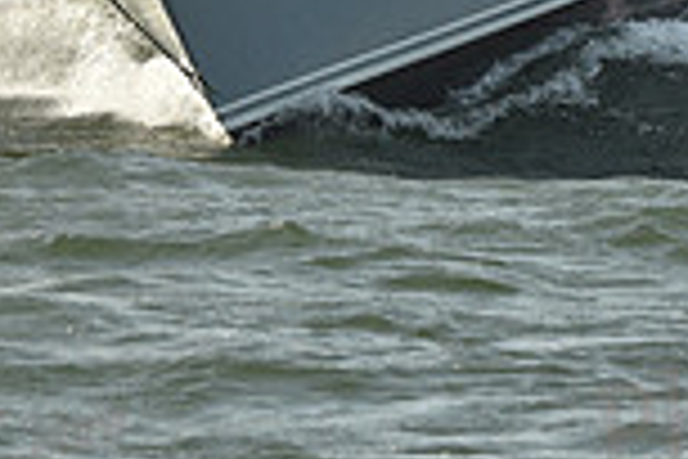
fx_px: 6860
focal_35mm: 359
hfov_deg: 5.7
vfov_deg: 3.8
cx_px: 364
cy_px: -268
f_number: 9
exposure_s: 1/800
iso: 250
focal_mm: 95
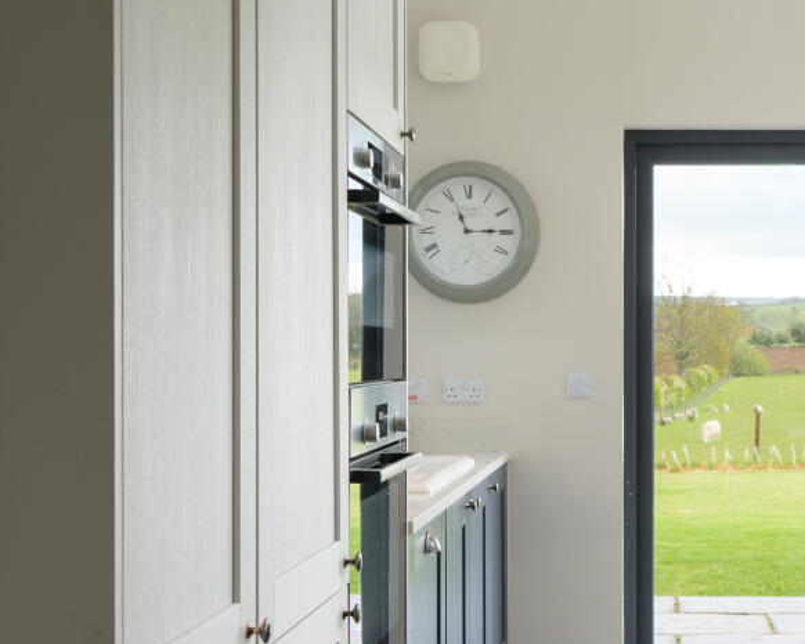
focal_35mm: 61
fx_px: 1454
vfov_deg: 24.9
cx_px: 629
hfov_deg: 30.3
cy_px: 390
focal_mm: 37
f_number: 8
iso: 400
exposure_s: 1/80
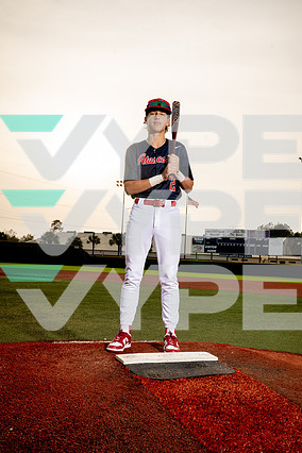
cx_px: 158
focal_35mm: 37
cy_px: 223
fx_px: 466
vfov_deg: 51.9
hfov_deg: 35.9
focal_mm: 35
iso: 250
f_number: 11
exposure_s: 1/250
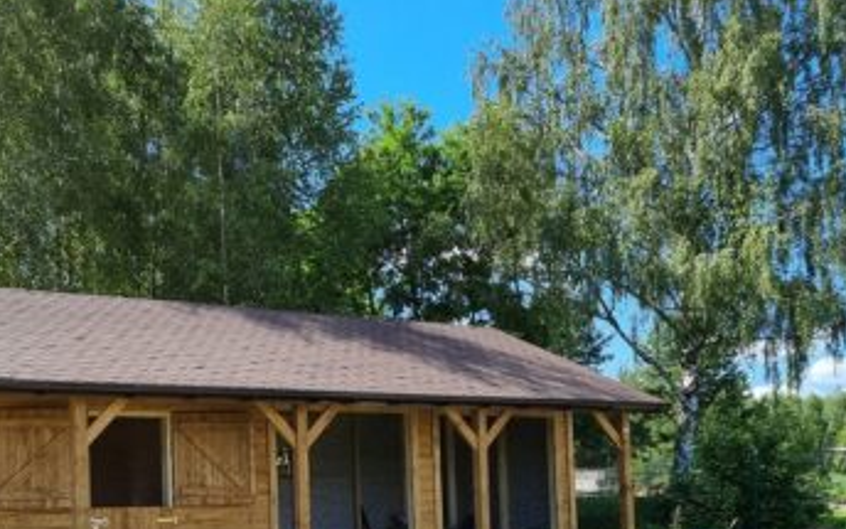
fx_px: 1107
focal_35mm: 48
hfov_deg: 40.7
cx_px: 216
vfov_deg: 26.2
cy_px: 448
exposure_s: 1/1608
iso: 50
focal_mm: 5.4
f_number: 1.8
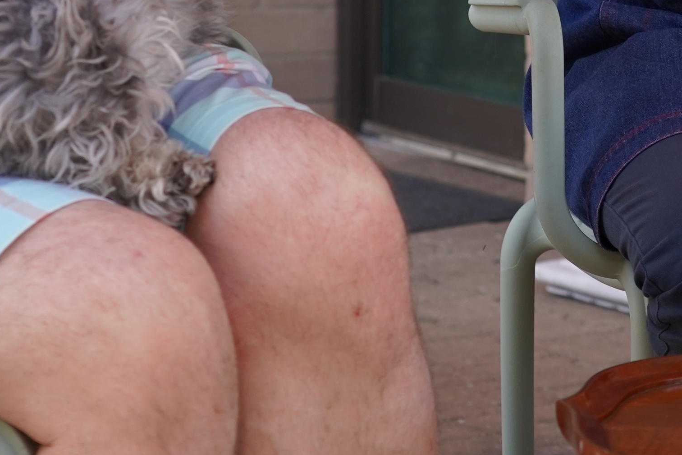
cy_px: -248
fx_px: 2880
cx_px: 360
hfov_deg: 13.5
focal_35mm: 152
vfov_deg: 8.8
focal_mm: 46
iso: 320
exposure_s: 1/160
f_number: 4.5
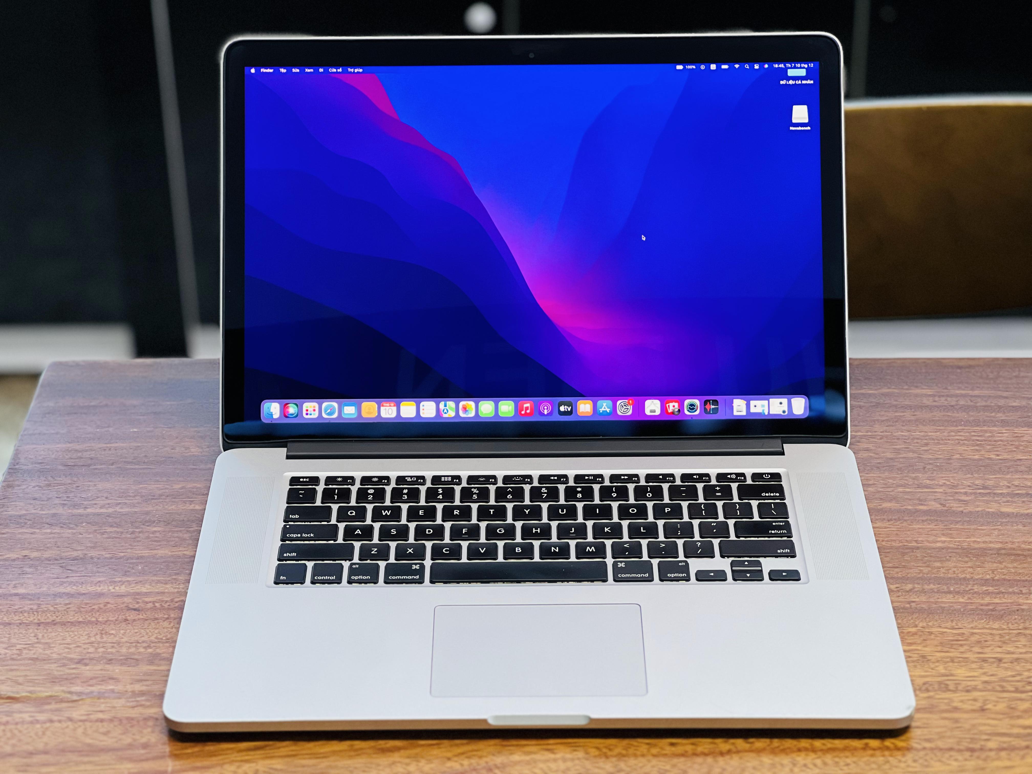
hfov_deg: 25.3
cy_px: 387
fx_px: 2296
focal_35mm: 77
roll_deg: +1.5
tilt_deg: -29.7
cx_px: 516
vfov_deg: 19.1
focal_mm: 9
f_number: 2.8
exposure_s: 1/33
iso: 250
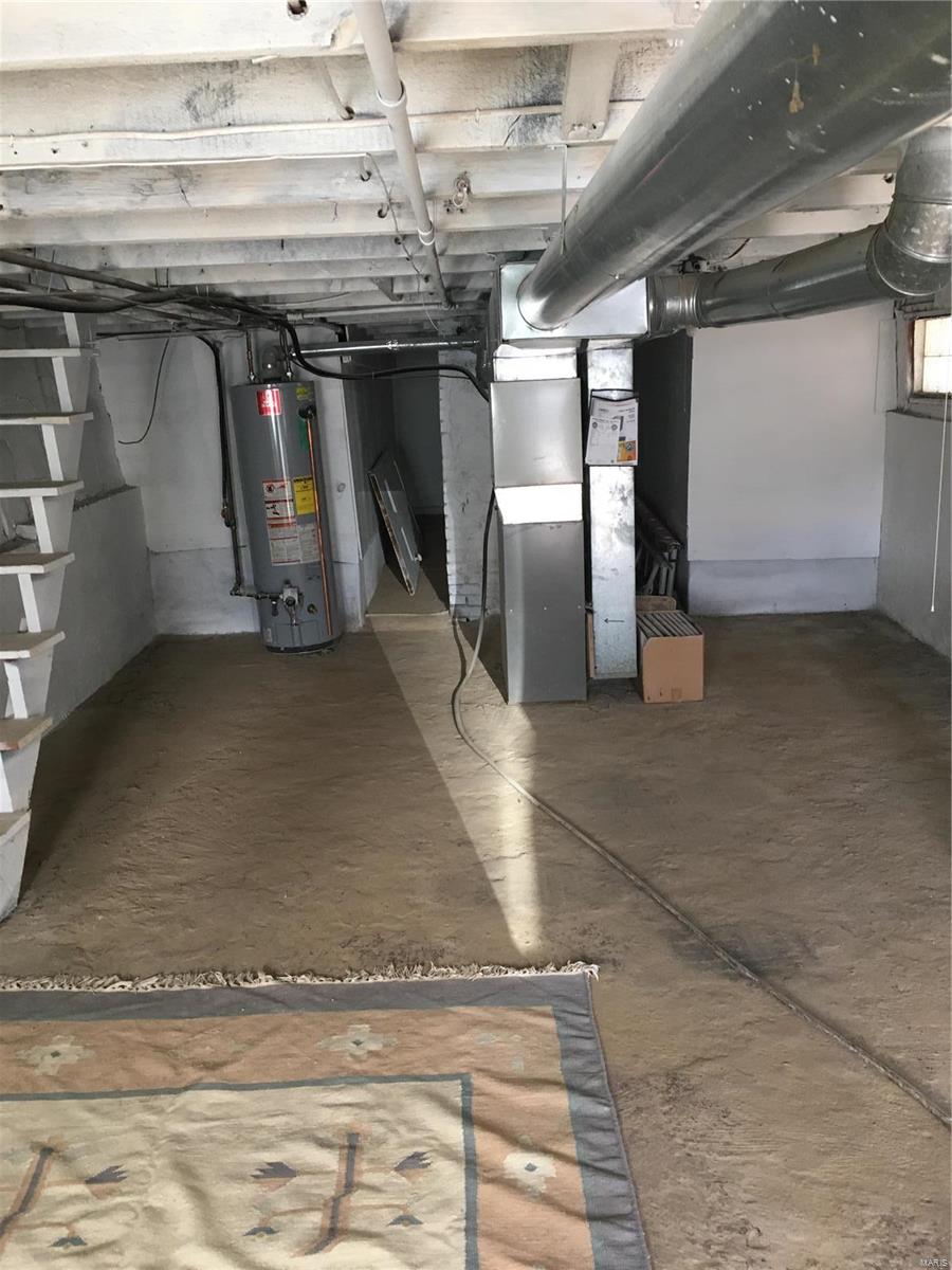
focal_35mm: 29
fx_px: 1063
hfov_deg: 48.2
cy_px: 635
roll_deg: +1.9
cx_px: 476
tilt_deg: -12.6
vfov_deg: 61.7
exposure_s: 1/30
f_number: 2.2
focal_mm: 4.15
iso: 80
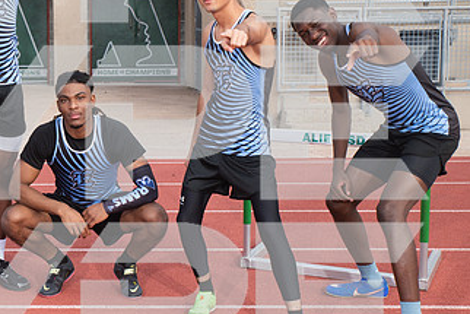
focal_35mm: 72
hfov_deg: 27.2
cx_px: 57
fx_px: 940
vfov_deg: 18.9
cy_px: 123
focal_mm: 40
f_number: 8
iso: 250
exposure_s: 1/320
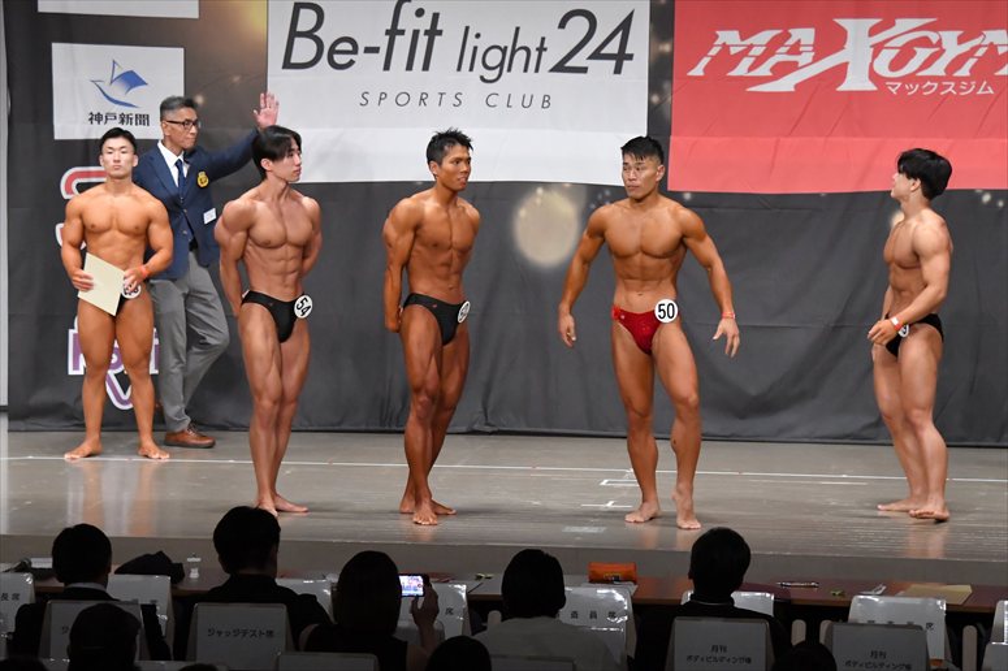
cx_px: 504
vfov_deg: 10.2
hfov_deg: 15.2
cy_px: 336
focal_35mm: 135
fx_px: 3778
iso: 6400
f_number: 5.6
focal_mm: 90
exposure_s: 1/400
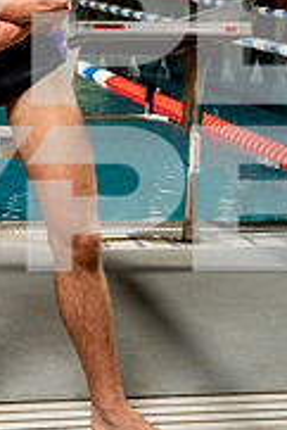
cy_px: 33
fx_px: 1217
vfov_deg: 19.6
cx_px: 5
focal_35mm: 102
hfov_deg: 13.3
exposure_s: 1/250
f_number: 6.3
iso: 640
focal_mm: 41
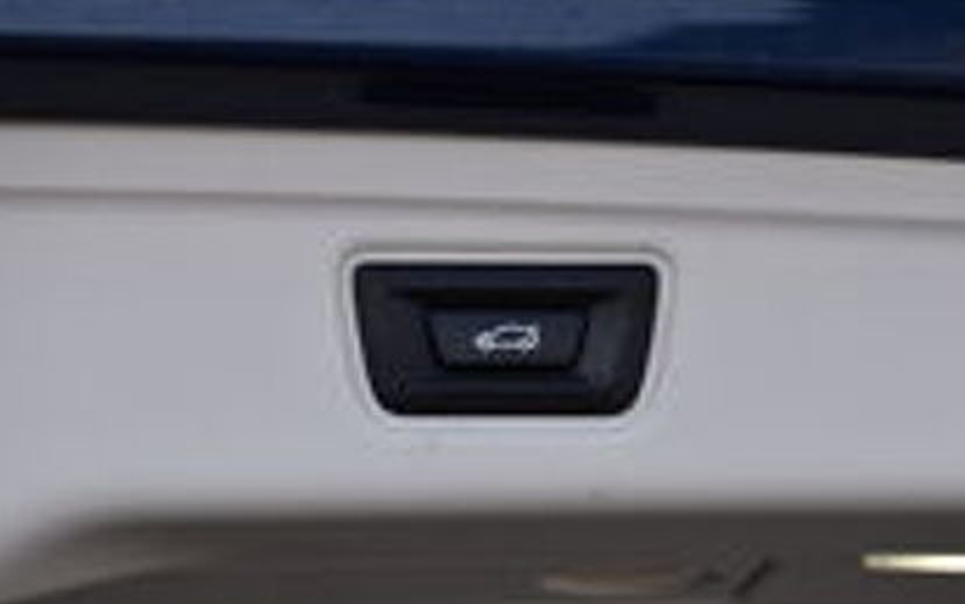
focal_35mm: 85
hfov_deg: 24.3
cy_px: 335
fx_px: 2236
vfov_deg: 15.4
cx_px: 522
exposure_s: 1/250
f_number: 7.1
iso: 200
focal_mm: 48
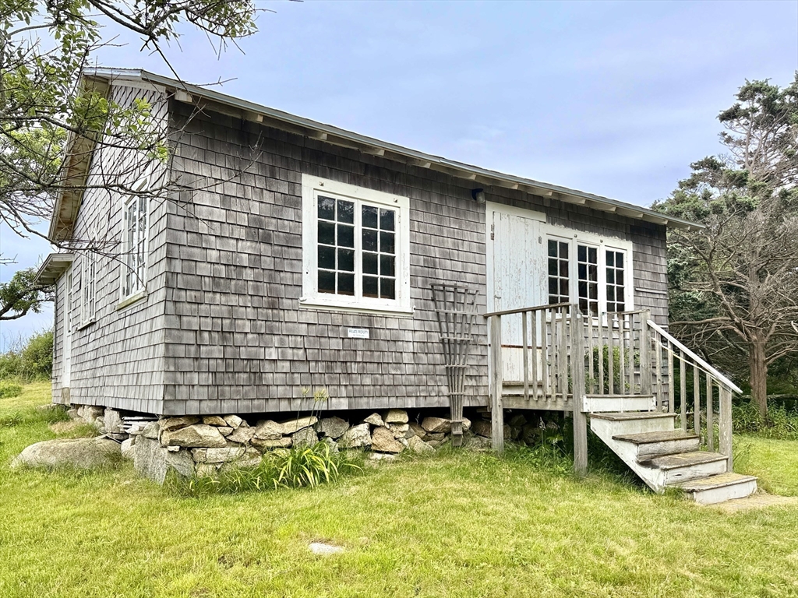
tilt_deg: +9.0
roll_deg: +0.3
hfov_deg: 71.6
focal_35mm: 24
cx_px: 399
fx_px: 553
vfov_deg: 56.8
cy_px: 299
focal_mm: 6.76
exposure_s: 1/750
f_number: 1.78
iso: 80
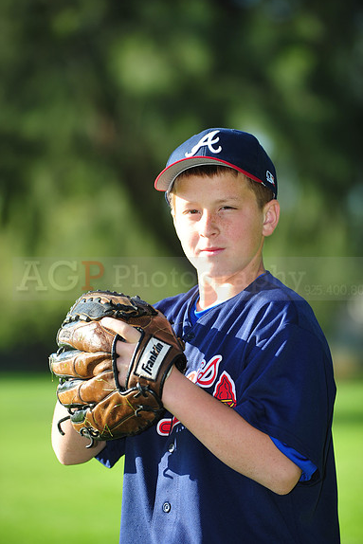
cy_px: 270
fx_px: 3053
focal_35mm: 202
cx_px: 182
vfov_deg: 10.2
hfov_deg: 6.8
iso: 200
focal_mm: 200
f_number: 4.5
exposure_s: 1/500
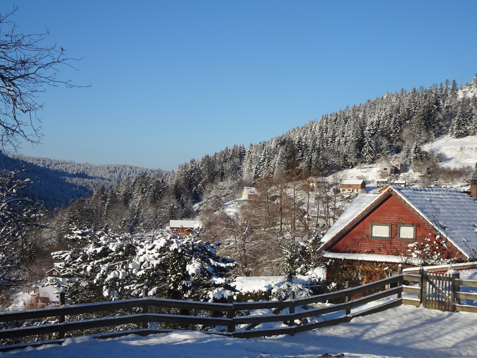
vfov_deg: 21.9
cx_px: 248
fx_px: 923
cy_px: 184
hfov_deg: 29.0
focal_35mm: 67
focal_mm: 10.95
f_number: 4.5
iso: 80
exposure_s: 1/640
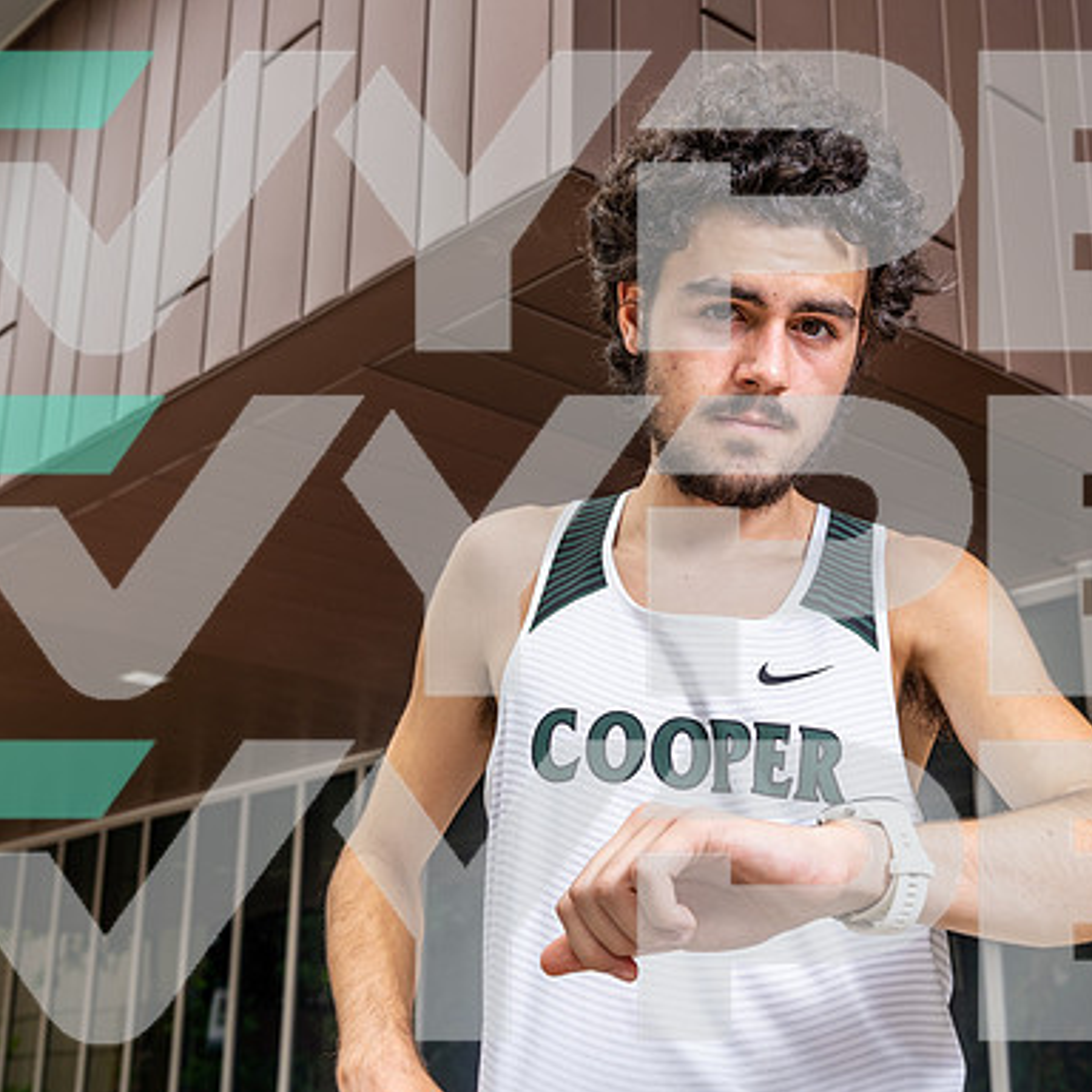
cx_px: 592
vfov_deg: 34.0
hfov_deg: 34.0
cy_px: 547
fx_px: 1785
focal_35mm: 50
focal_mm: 38
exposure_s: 1/200
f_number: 8
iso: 100
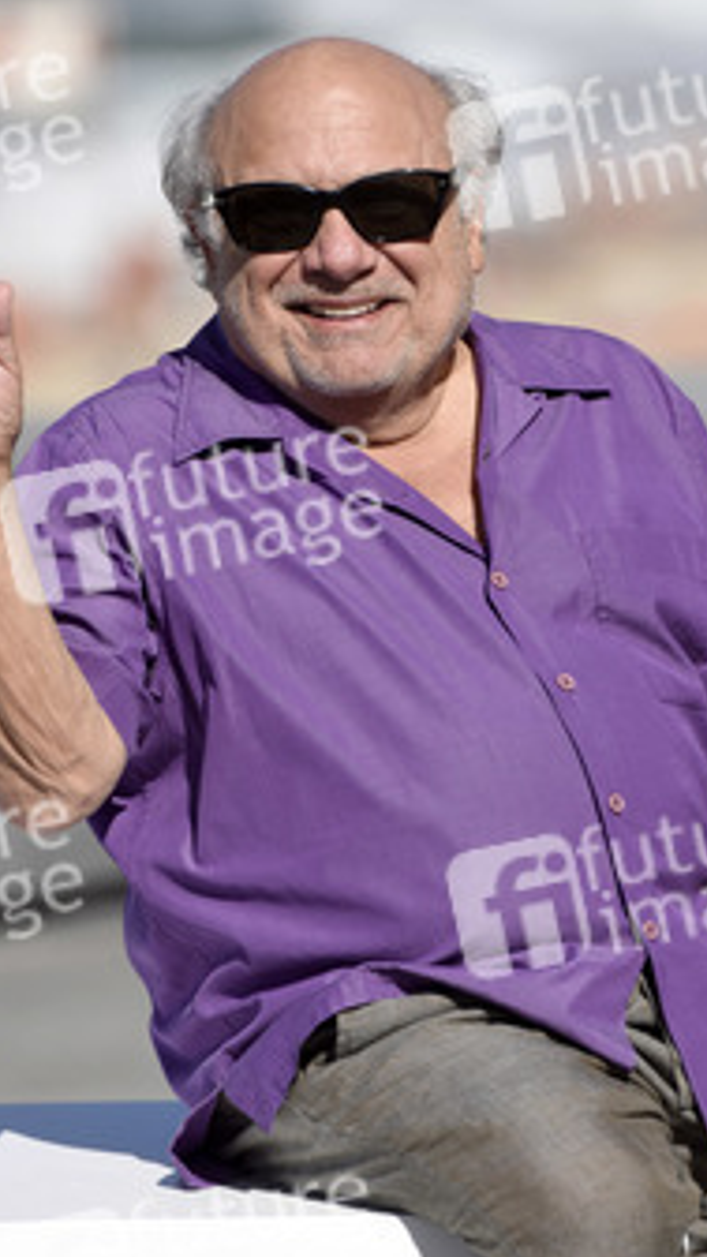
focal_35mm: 374
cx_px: 299
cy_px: 703
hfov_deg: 3.2
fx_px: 12465
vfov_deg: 5.8
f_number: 4
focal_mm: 200
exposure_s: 1/4000
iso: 200
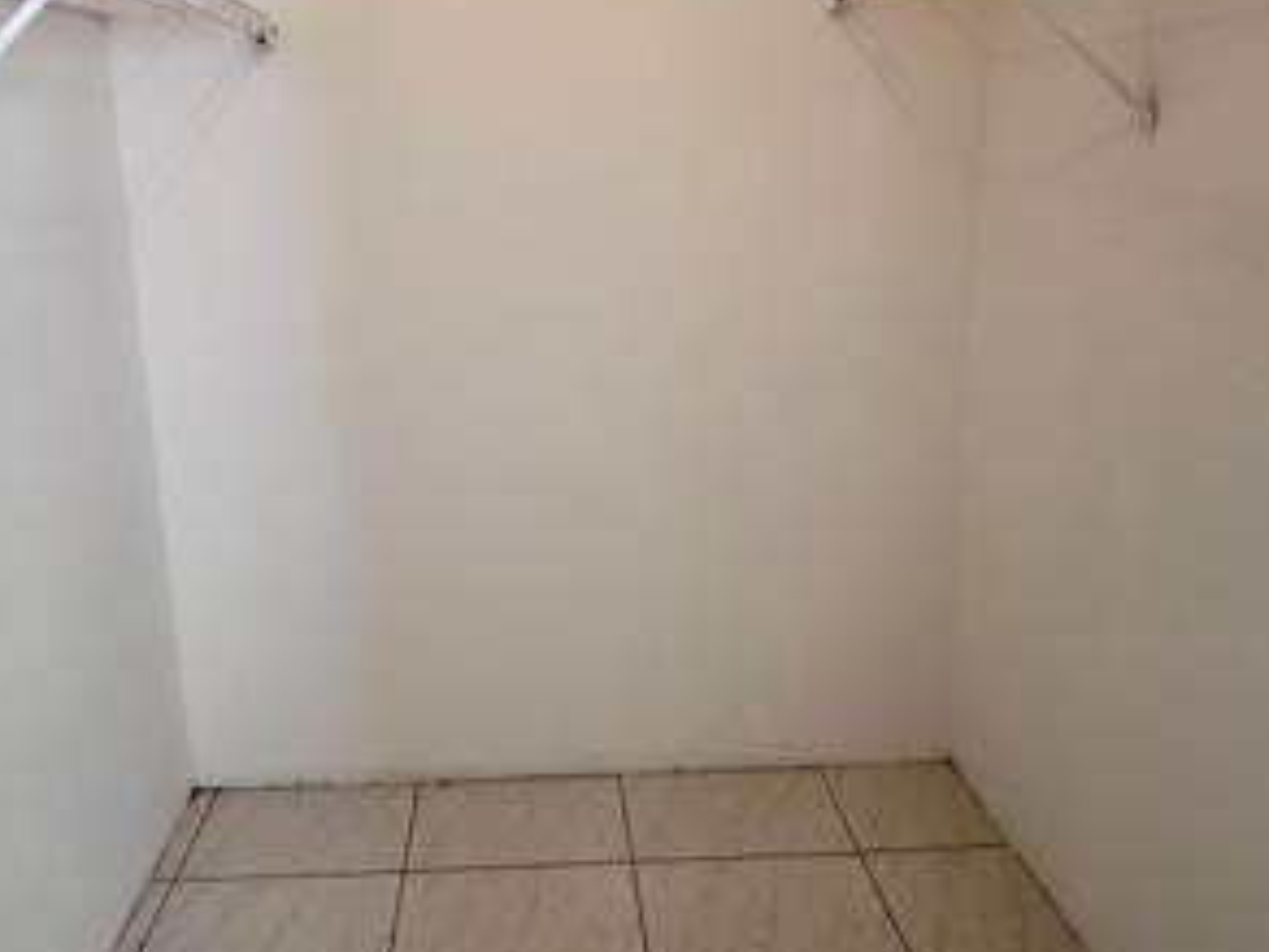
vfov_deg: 57.4
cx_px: 535
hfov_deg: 73.4
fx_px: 843
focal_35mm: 23
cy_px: 304
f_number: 2.2
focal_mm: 2.22
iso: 50
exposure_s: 1/99
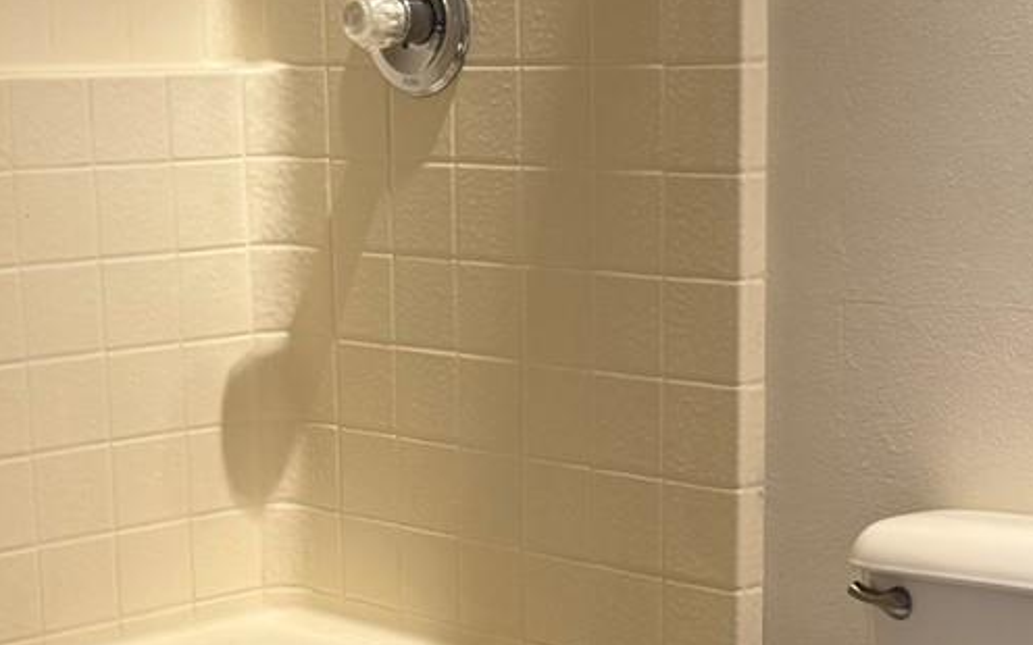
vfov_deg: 15.8
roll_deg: +1.6
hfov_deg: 25.2
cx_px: 512
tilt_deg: -11.2
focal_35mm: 82
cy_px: 504
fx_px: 2309
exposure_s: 1/120
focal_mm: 6.76
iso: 200
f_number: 1.78
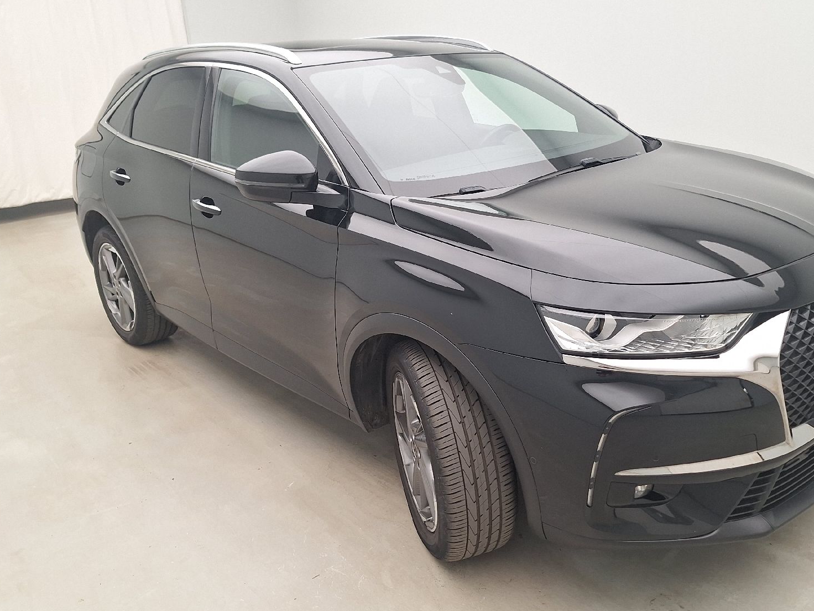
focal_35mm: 30
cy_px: 296
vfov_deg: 46.8
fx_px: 705
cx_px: 443
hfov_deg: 59.9
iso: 64
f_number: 1.8
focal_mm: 5.54
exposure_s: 1/100
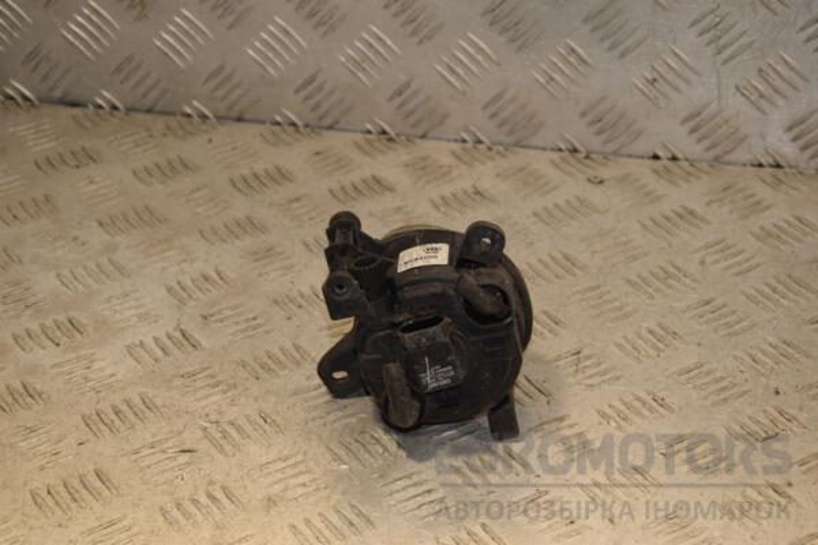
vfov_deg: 15.7
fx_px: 1977
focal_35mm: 87
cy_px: 272
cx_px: 409
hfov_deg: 23.4
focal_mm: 58
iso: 800
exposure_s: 1/200
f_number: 7.1
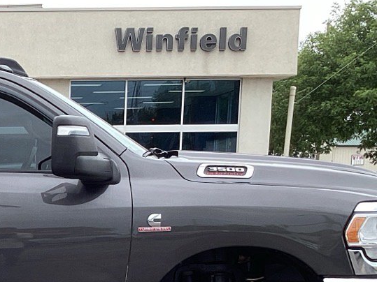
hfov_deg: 20.0
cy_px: 355
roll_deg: +0.0
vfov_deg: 15.4
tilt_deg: -11.7
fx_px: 1002
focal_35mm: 92
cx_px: -71
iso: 25
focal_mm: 3.3
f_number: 2.4
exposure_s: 1/536
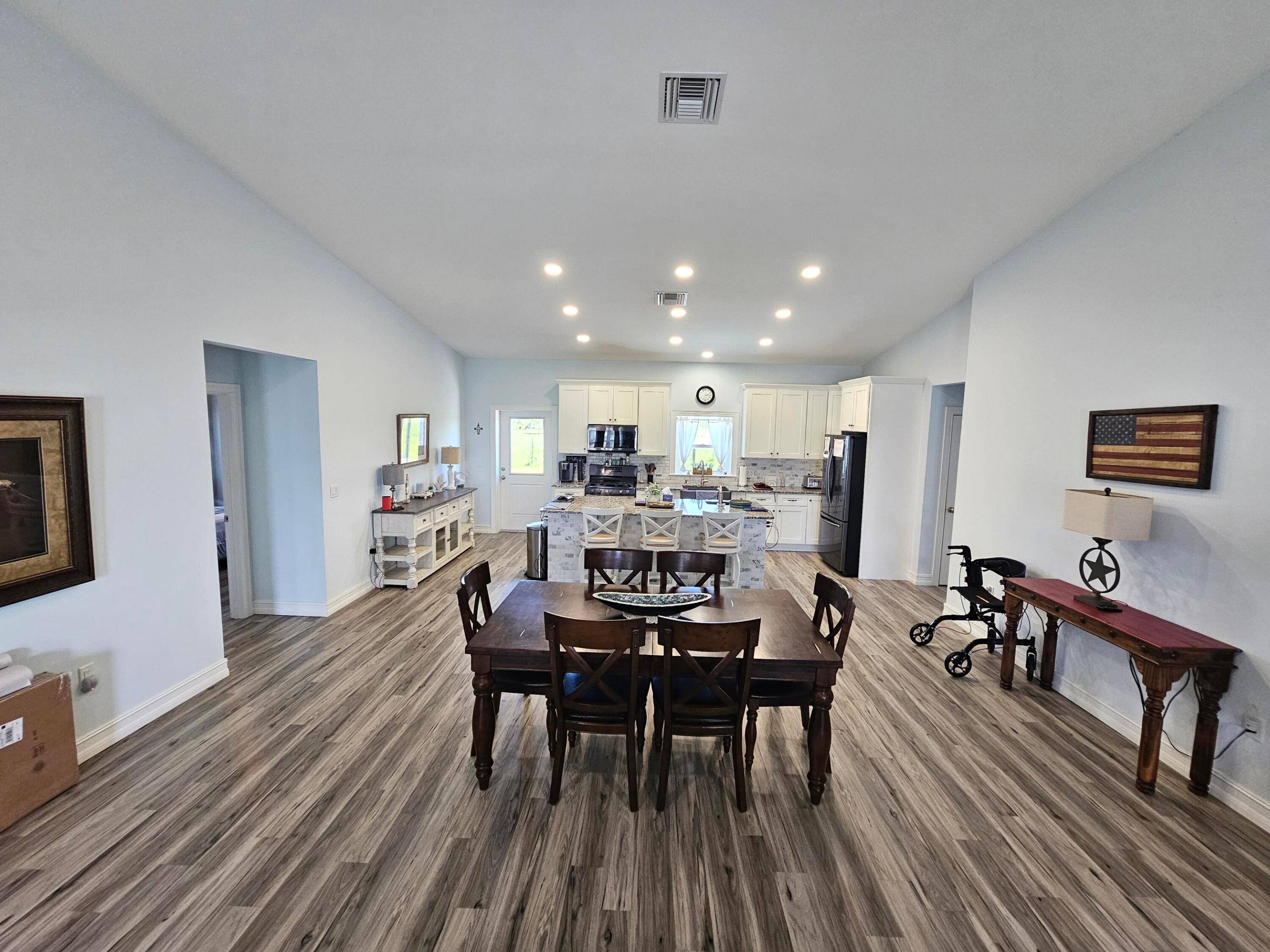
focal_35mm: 13
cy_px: 476
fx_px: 477
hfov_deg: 106.2
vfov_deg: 89.9
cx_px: 635
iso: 160
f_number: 2.2
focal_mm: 2.2
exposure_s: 1/60
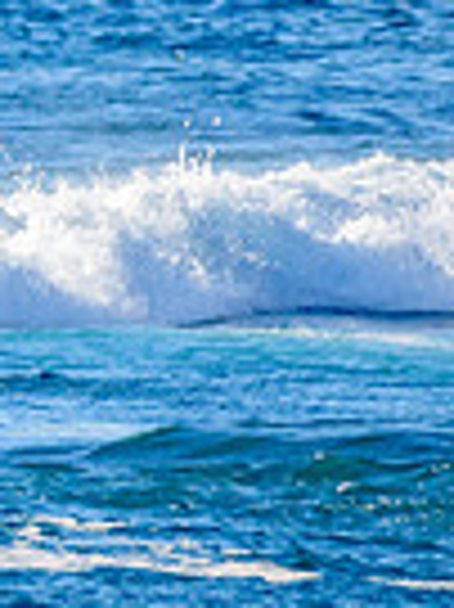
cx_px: -393
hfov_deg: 0.6
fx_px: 44470
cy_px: 220
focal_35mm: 2539
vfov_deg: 0.8
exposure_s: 1/2000
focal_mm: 500
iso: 280
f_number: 5.6
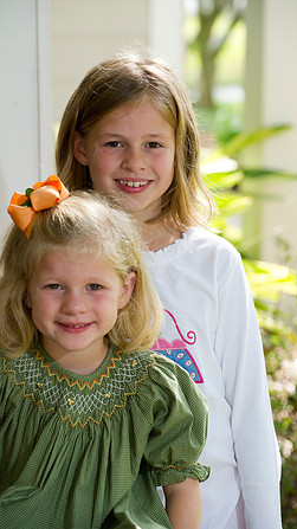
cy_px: 264
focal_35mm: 137
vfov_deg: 15.7
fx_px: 1921
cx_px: 138
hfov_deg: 8.8
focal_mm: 130
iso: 320
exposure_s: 1/160
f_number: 5
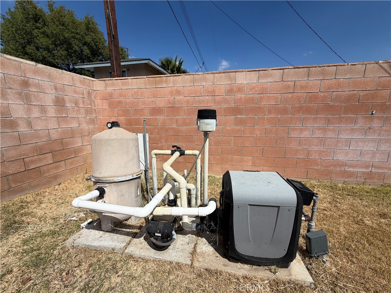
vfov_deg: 85.7
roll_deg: +1.1
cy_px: 146
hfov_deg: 102.1
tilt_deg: -11.4
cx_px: 196
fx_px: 158
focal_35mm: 14
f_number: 2.2
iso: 20
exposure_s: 1/1368
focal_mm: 2.22
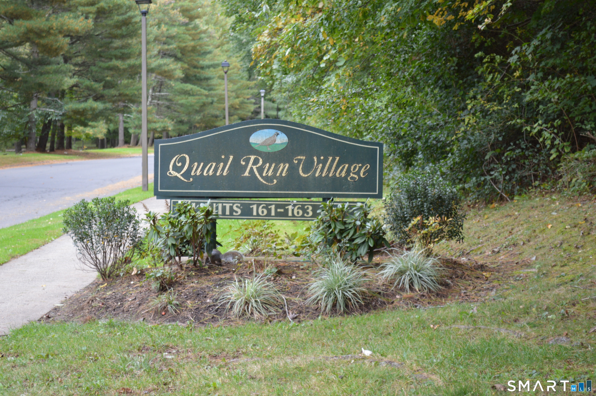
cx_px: 298
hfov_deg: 24.6
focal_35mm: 82
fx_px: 1365
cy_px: 198
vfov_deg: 16.5
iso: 400
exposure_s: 1/80
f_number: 5.6
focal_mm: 55
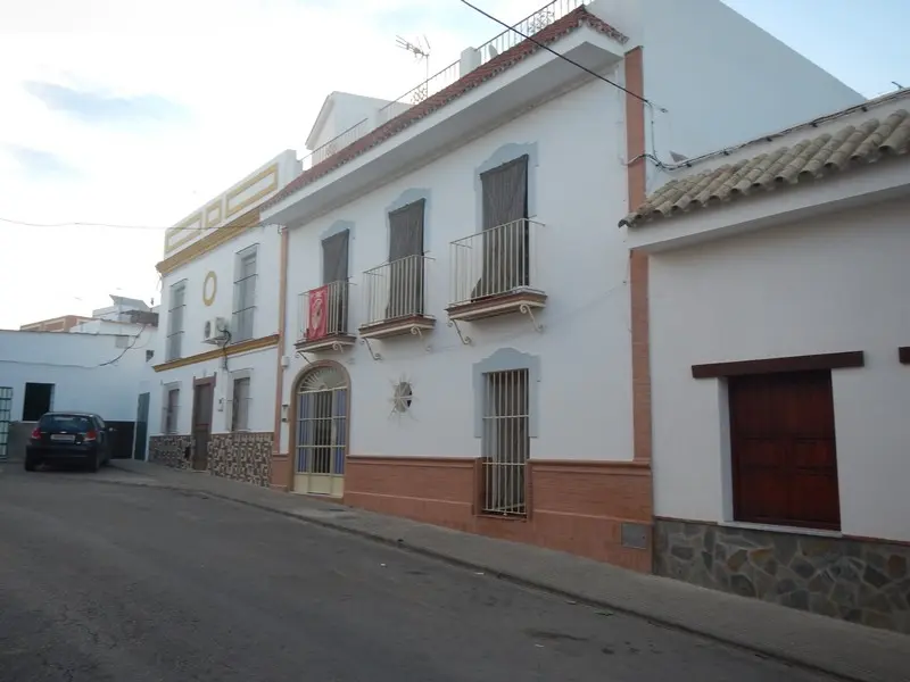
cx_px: 455
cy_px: 341
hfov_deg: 63.4
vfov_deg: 49.7
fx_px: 736
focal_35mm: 28
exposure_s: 1/250
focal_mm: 5
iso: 125
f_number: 3.9
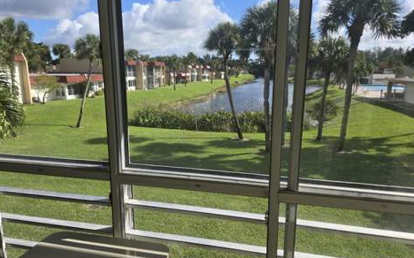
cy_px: 129
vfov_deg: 49.2
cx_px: 209
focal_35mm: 25
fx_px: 282
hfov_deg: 72.6
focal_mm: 6.3
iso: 12
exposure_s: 1/450
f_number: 1.7
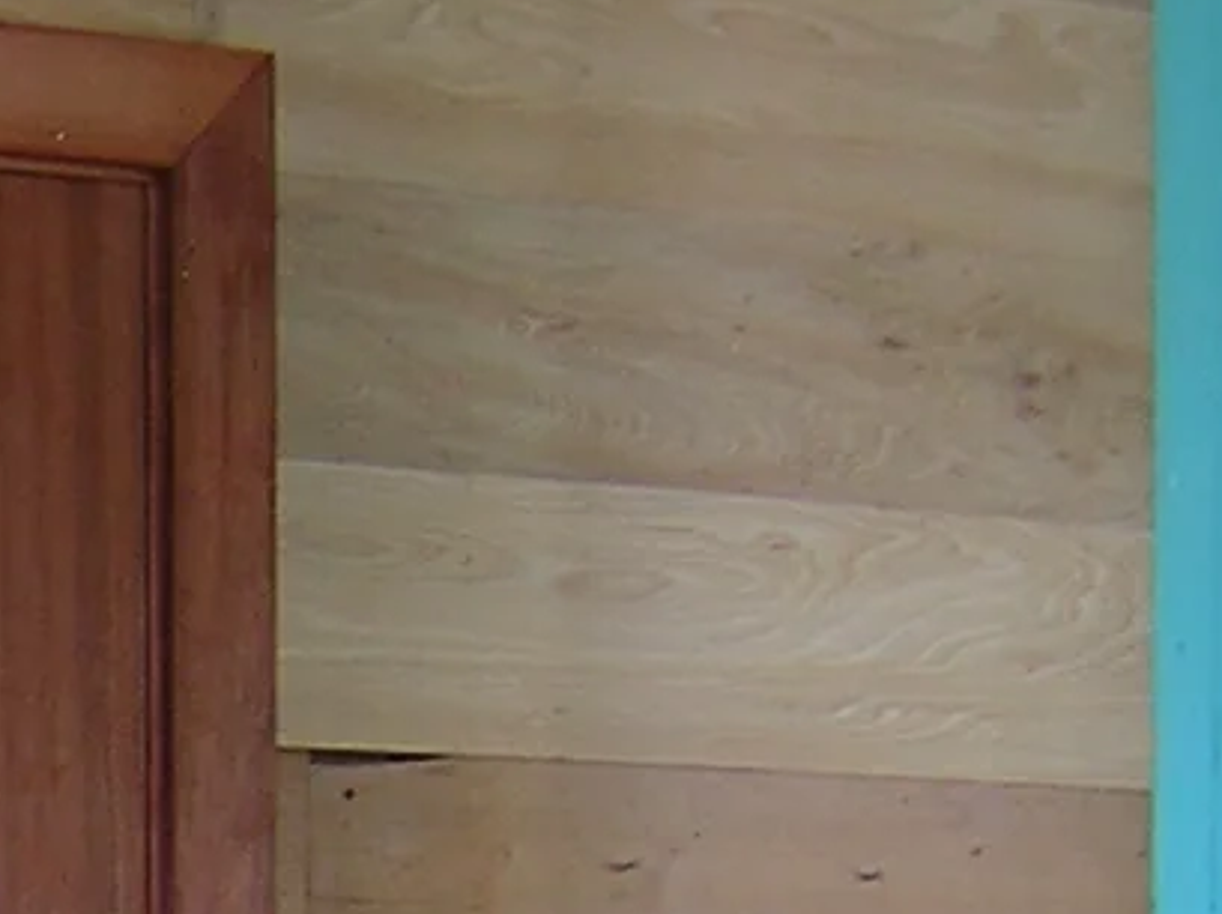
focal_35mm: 141
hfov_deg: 13.4
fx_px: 4973
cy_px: 1720
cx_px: -442
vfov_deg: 9.9
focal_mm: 4.7
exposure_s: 1/4.1
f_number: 2.6
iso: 100
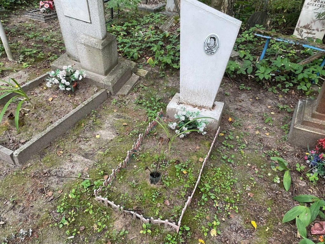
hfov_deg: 67.3
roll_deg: -5.6
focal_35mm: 26
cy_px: 122
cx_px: 162
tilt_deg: -35.1
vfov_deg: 53.1
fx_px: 244
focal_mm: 4.2
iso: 80
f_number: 1.6
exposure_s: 1/121
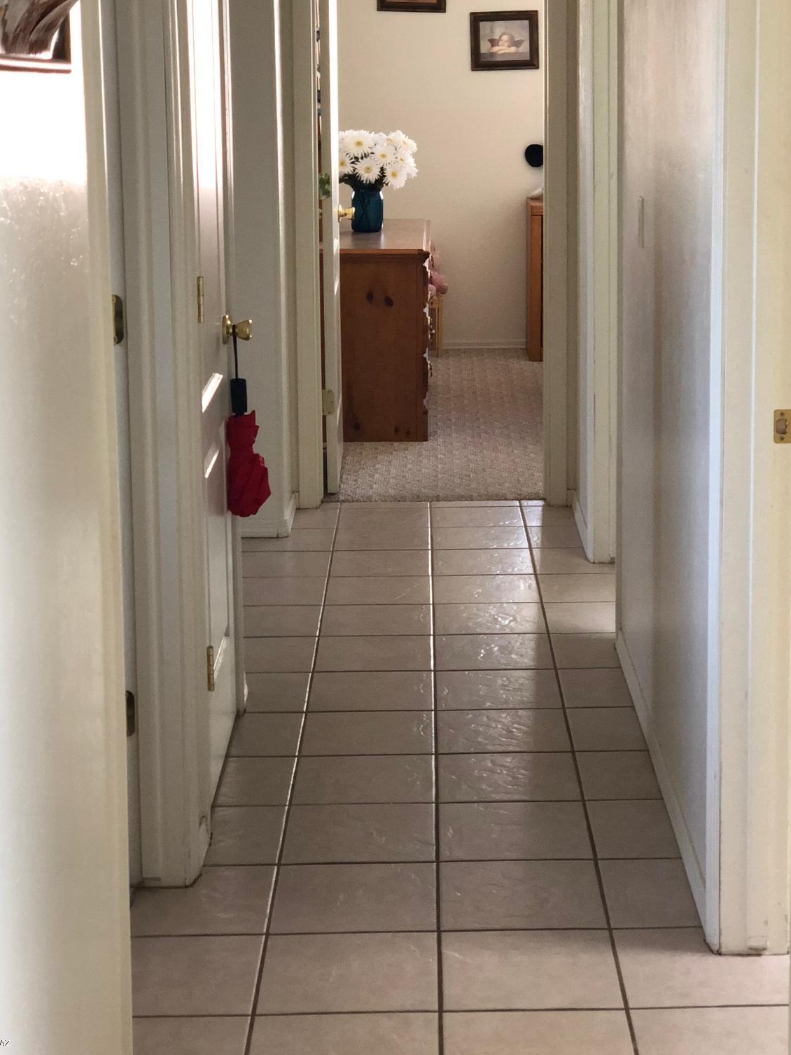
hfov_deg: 21.3
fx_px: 2103
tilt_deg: -9.6
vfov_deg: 28.1
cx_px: 470
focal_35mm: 69
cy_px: 387
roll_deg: +1.2
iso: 100
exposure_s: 1/30
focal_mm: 6
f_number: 2.4
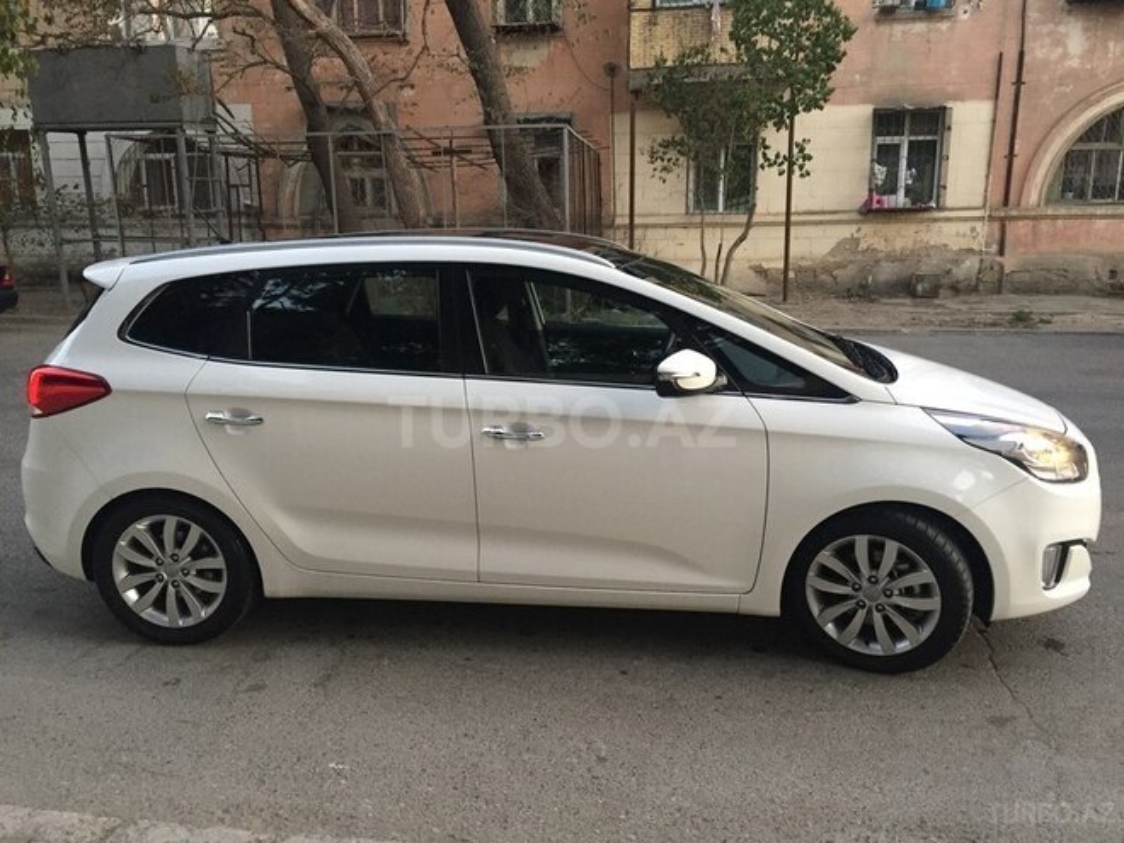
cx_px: 562
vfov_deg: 48.2
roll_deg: +0.0
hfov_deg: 61.7
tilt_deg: -11.2
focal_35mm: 29
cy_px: 422
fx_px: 942
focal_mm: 4.15
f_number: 2.2
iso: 200
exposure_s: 1/33
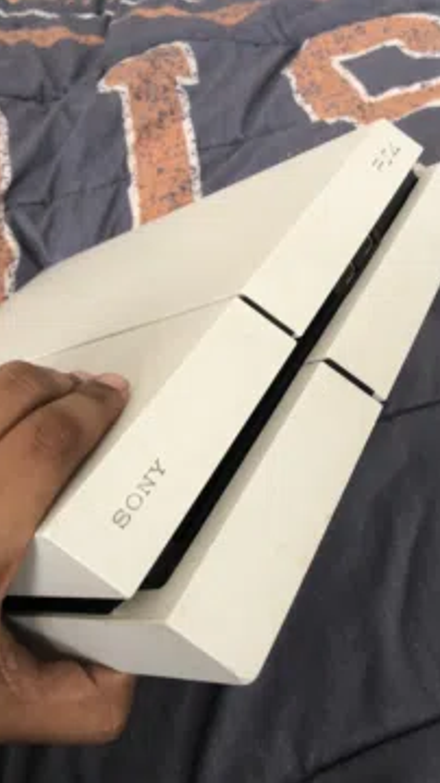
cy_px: 382
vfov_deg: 58.0
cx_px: 240
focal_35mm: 34
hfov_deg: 34.6
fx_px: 705
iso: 50
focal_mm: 4
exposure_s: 1/15
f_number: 1.8
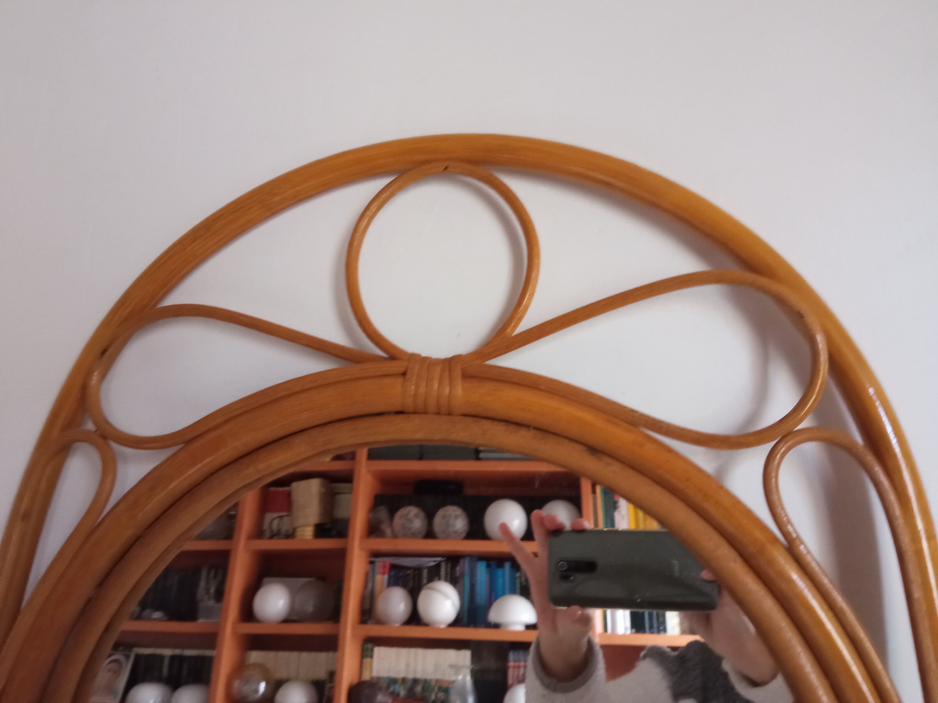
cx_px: 469
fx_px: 732
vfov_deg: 51.4
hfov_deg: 65.3
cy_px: 352
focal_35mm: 27
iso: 1195
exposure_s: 1/20
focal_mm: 3.79
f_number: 2.2
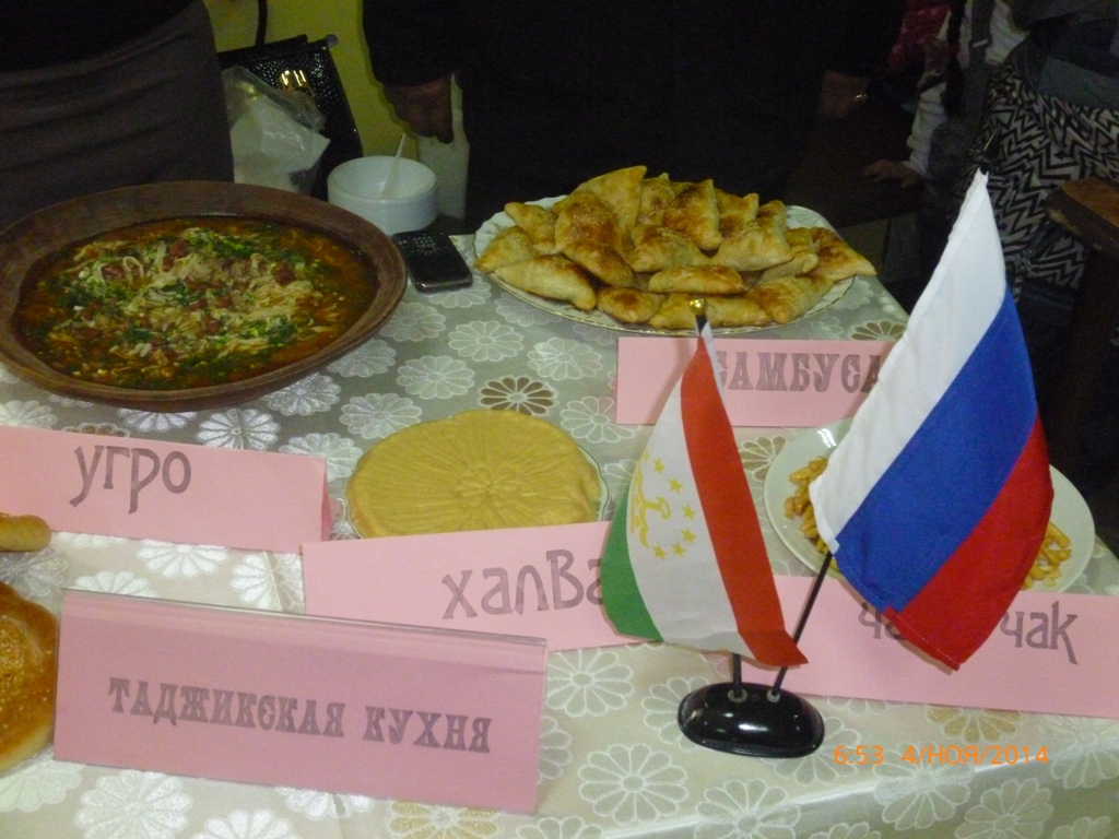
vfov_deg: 32.2
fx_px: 1455
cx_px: 560
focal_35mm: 45
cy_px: 420
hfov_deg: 42.1
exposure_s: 1/60
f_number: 3.9
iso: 800
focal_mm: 8
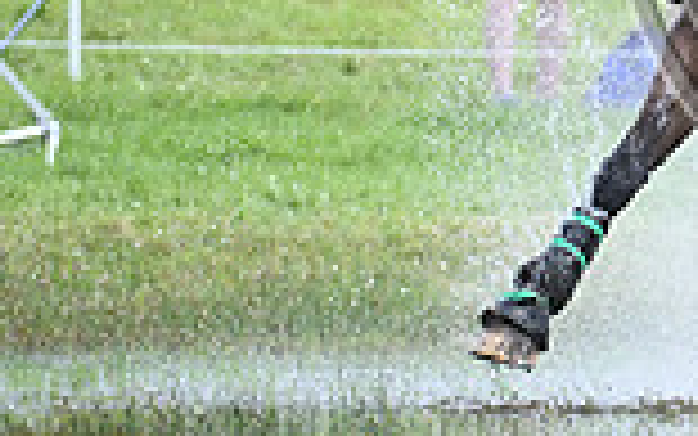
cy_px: -218
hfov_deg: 2.1
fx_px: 18915
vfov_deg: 1.3
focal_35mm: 994
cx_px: 1018
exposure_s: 1/1600
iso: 720
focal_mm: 260
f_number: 5
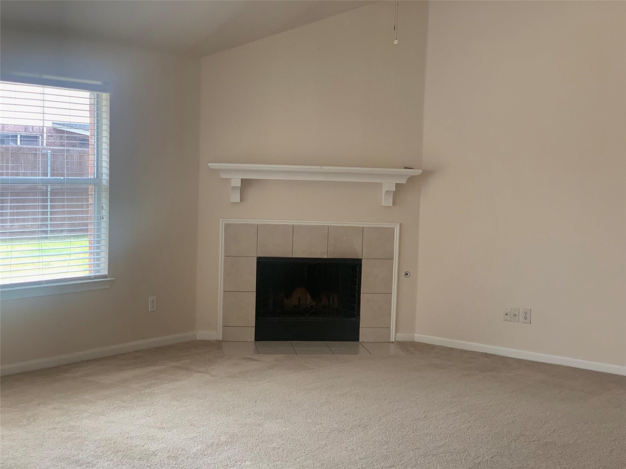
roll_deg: -1.7
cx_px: 313
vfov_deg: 28.0
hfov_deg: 36.8
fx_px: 940
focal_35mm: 52
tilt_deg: -4.1
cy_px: 234
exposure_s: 1/122
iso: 80
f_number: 2.4
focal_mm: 6
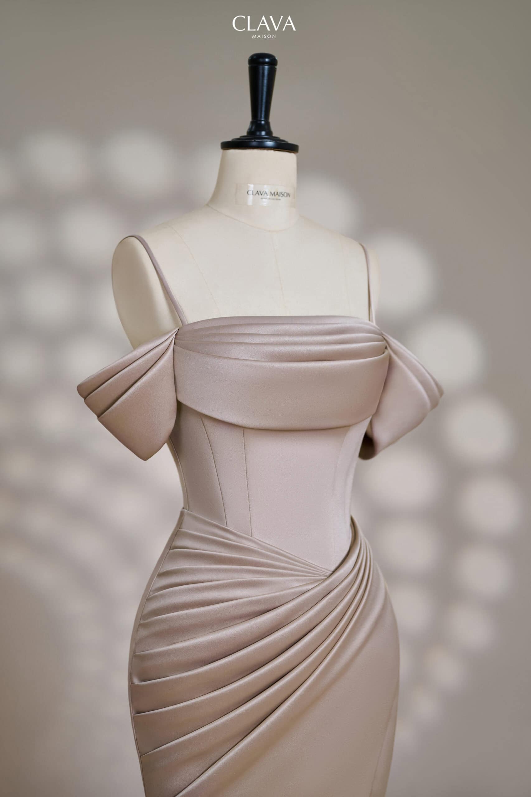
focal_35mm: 50
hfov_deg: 27.0
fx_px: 1106
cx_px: 266
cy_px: 398
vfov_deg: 39.6
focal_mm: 50
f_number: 2.8
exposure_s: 1/200
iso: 320
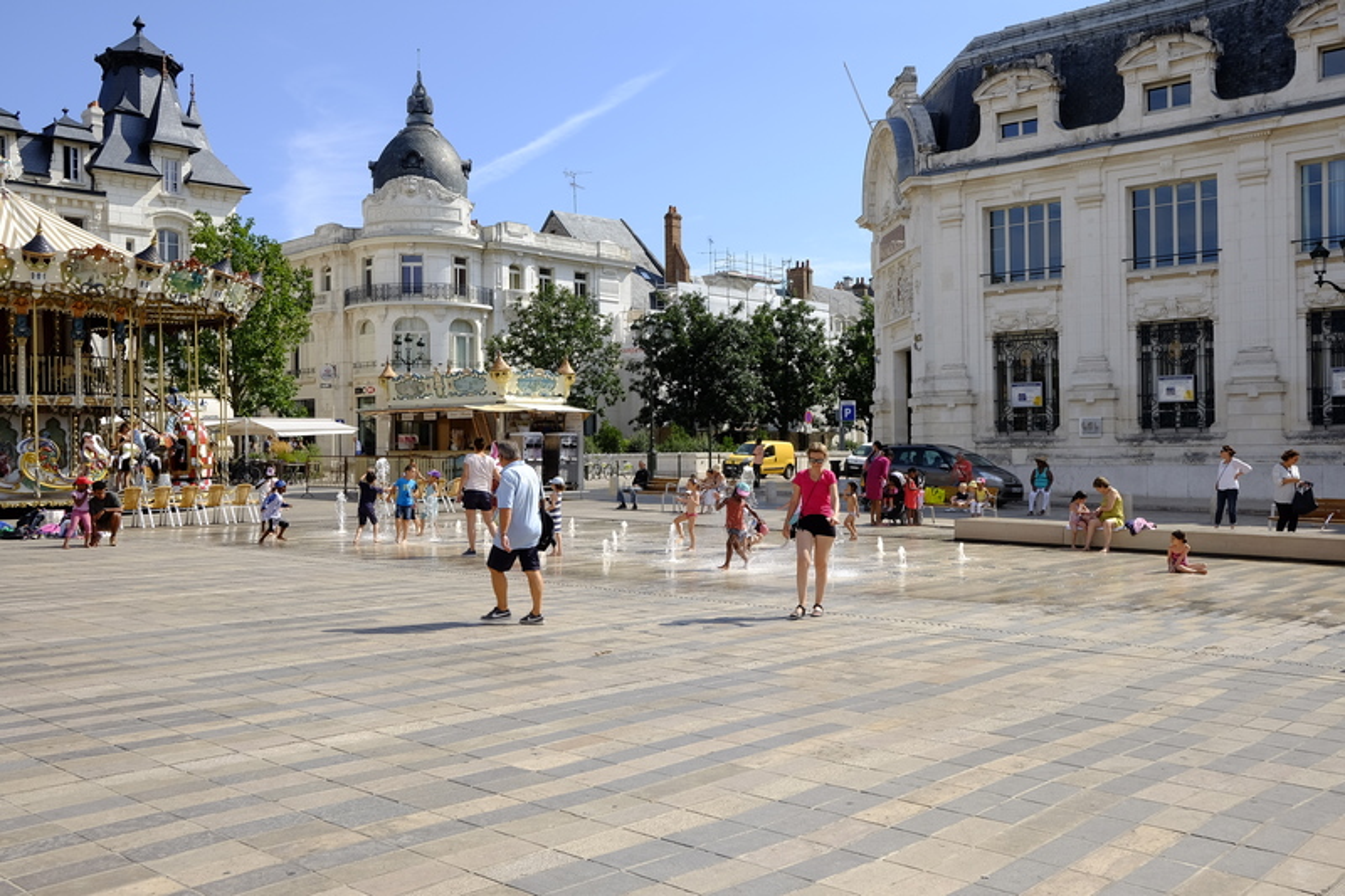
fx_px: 1307
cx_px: 672
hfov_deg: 54.4
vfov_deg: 37.8
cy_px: 448
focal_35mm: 35
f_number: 11
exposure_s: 1/180
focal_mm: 23
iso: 200
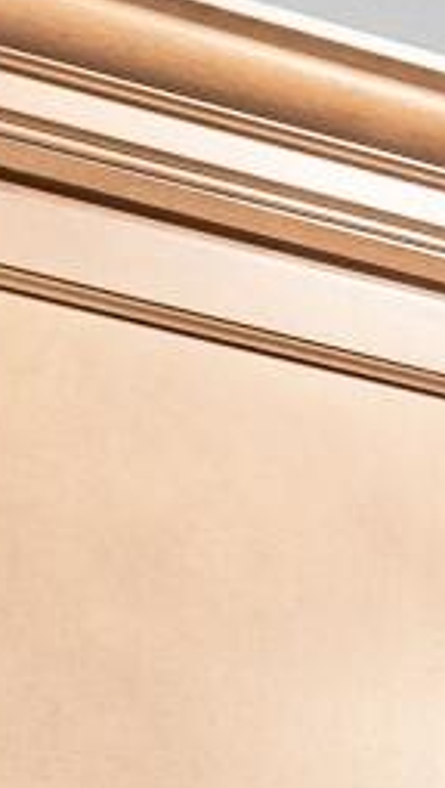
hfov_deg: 3.2
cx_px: 4147
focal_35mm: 197
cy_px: 2605
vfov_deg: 8.5
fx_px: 4120
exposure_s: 1/2
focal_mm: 16
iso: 640
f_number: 7.1
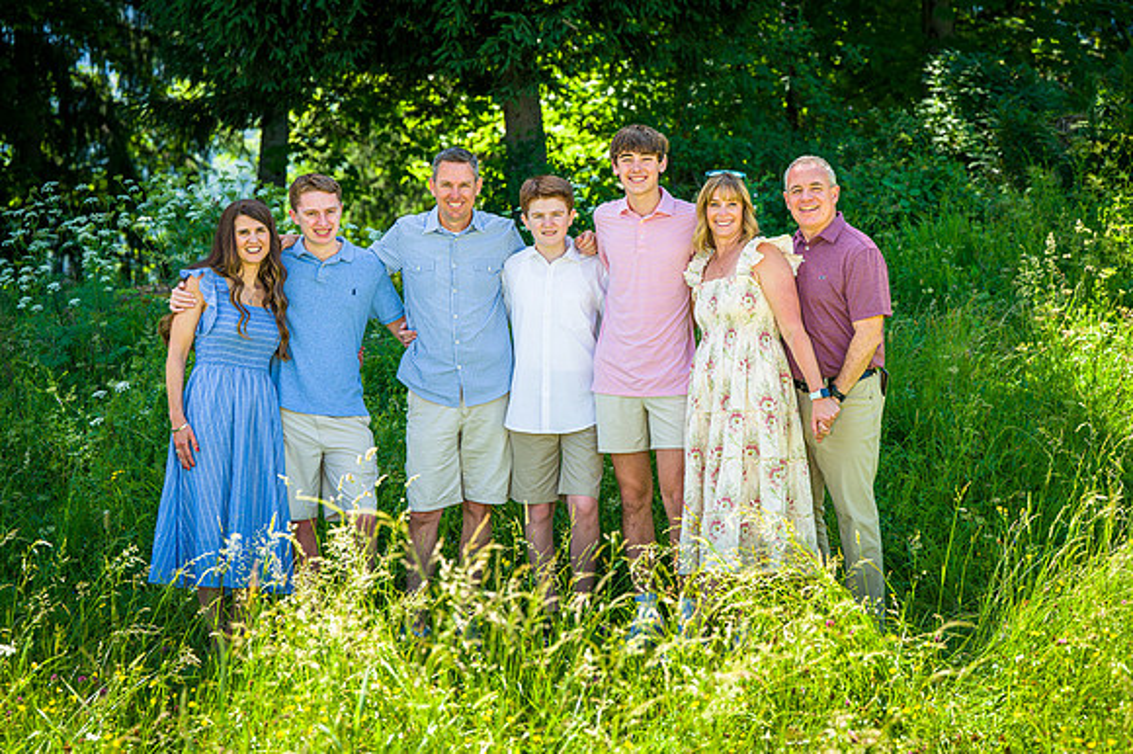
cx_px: 566
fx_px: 2485
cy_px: 377
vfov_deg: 17.3
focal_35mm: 79
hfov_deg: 25.7
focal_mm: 79
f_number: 4
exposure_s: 1/80
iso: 100
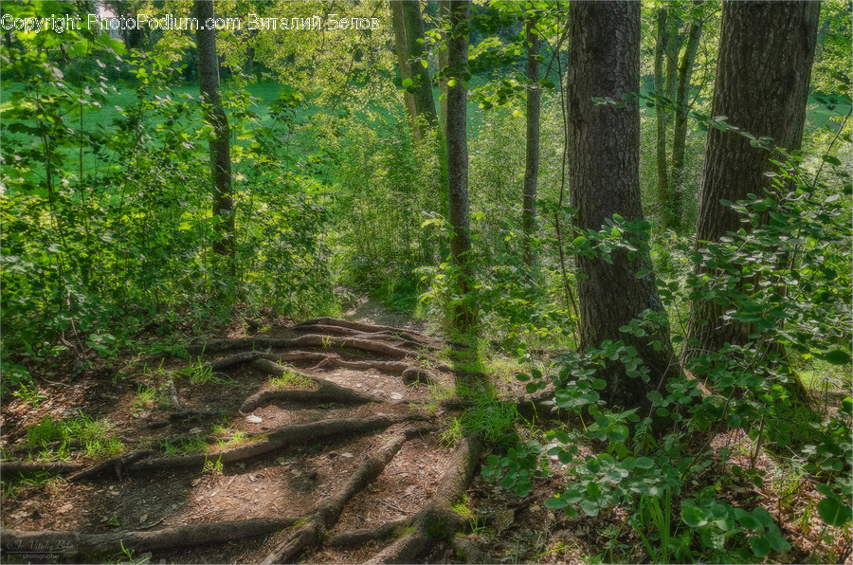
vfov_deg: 47.7
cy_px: 282
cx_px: 426
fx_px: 638
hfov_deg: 67.5
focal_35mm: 27
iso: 200
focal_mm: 18
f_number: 5.6
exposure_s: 1/100
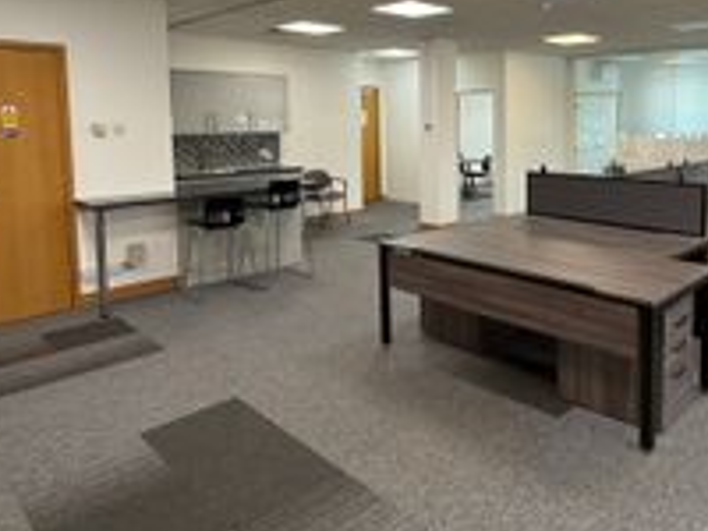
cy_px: 166
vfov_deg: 48.7
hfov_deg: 61.6
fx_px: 573
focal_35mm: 28
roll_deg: +0.3
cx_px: 481
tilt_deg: -4.9
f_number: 2.2
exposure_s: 1/99
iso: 160
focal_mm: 2.22
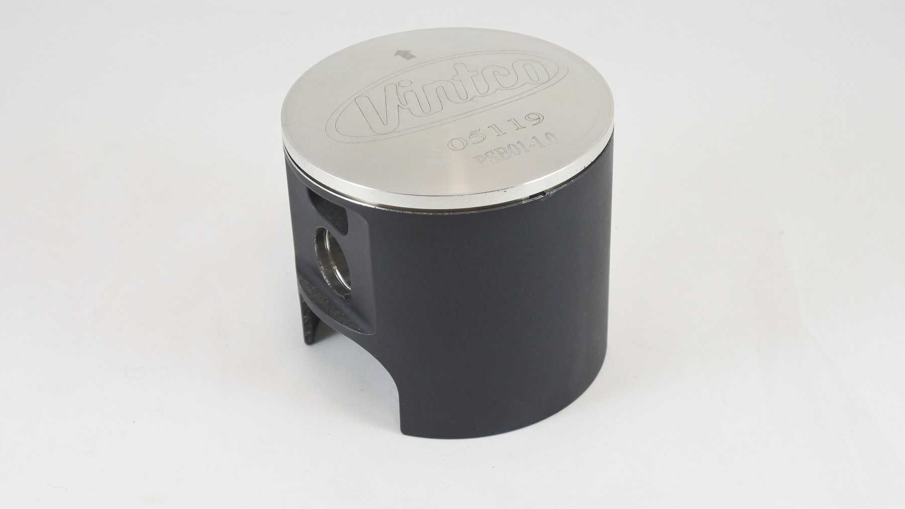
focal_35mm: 49
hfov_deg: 42.1
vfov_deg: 24.4
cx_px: 447
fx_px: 1176
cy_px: 268
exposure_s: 1/125
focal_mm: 17.2
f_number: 4.5
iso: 560
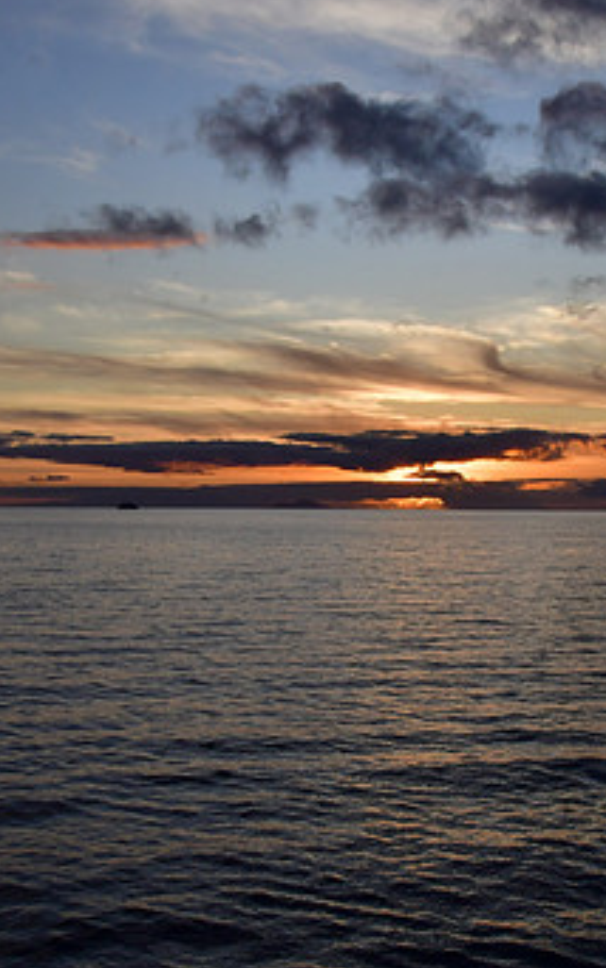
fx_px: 1505
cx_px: 425
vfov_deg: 35.6
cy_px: 525
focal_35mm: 57
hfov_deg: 22.6
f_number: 22
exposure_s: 1/200
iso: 450
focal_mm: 22
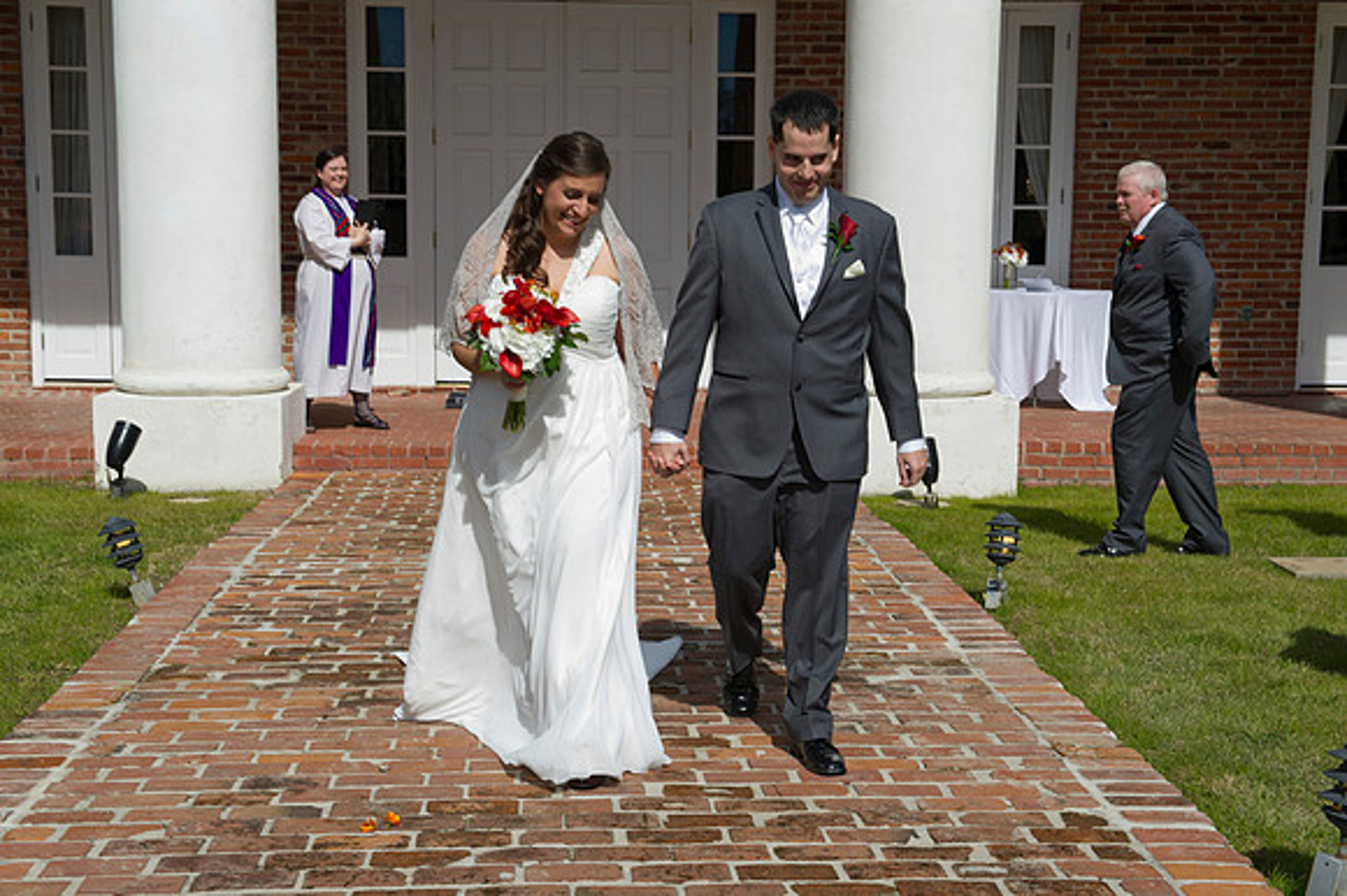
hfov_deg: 36.3
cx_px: 674
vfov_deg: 24.6
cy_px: 448
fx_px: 2057
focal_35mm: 55
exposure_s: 1/250
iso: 100
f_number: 11
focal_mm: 55
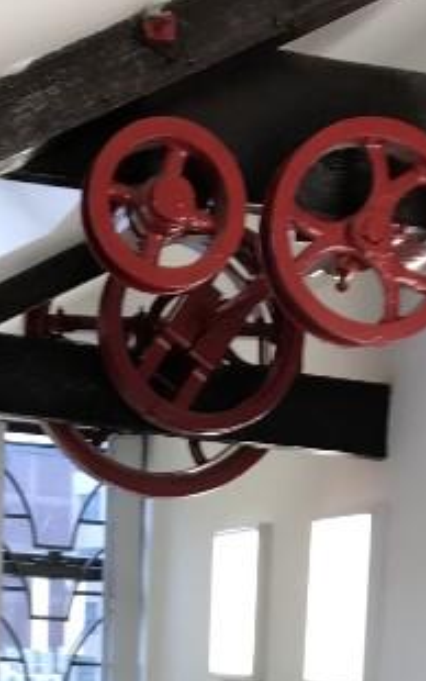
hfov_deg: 13.4
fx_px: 1819
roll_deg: -1.7
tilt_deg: -6.6
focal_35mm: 98
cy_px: 901
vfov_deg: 19.5
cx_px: 224
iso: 25
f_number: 1.8
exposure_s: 1/50
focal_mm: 3.99
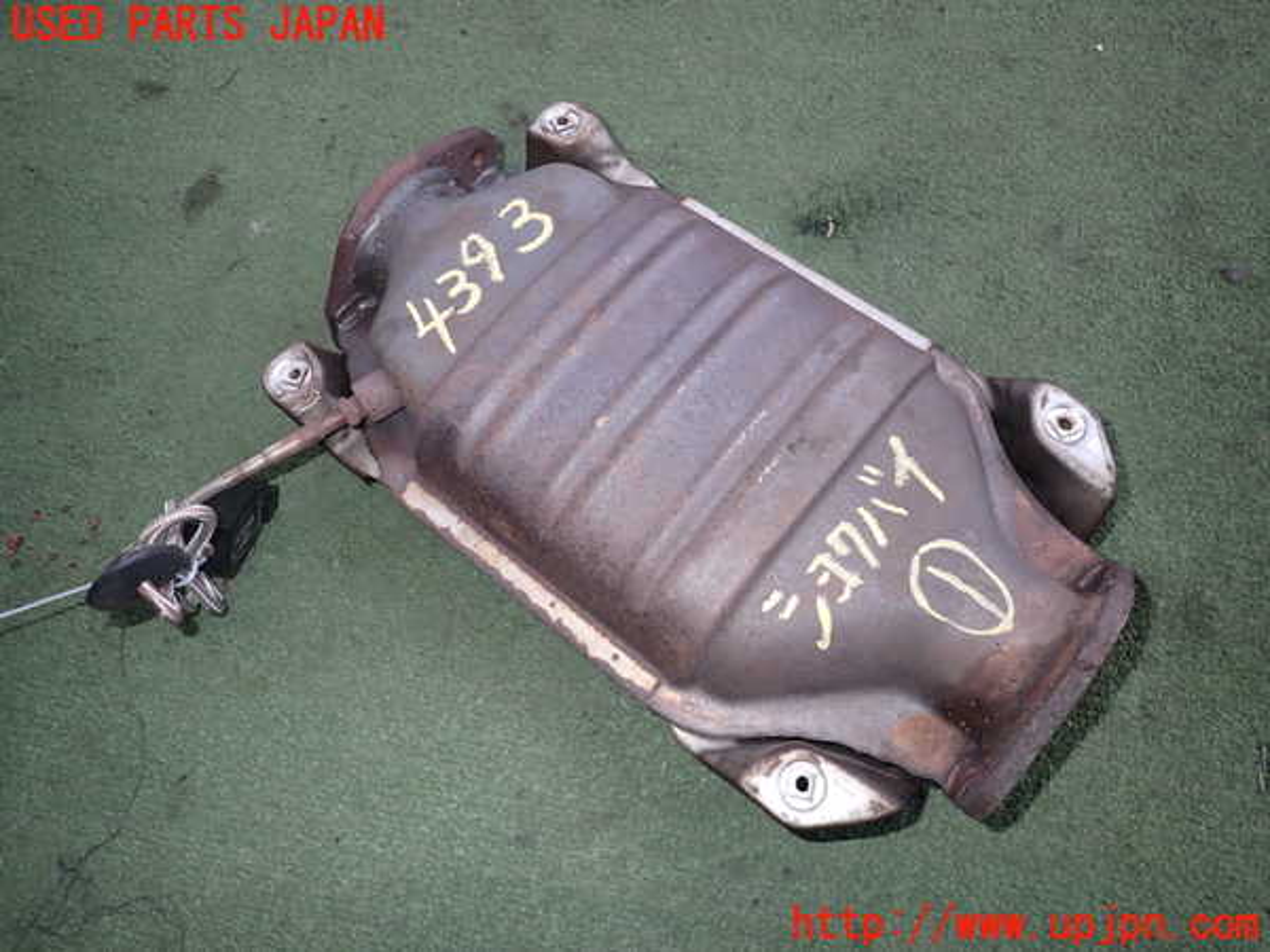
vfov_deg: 54.9
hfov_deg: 69.4
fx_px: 917
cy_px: 476
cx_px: 635
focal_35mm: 25
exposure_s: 1/30
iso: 160
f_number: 5.6
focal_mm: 4.5
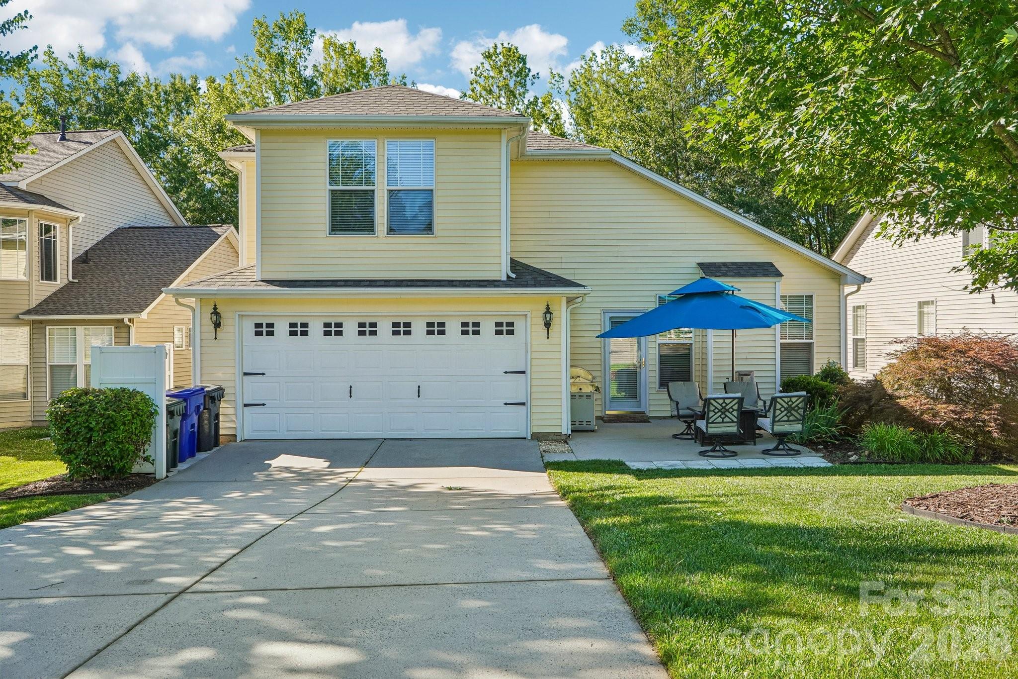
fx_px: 848
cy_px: 340
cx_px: 509
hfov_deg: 61.9
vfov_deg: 43.6
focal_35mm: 30
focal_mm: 20
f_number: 8
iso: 100
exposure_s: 1/45
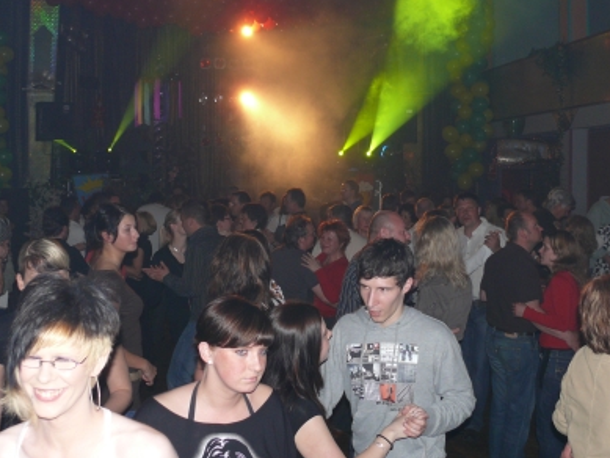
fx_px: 793
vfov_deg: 32.1
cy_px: 192
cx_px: 295
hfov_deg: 42.1
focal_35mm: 45
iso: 125
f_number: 2.8
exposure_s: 1/30
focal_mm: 7.4
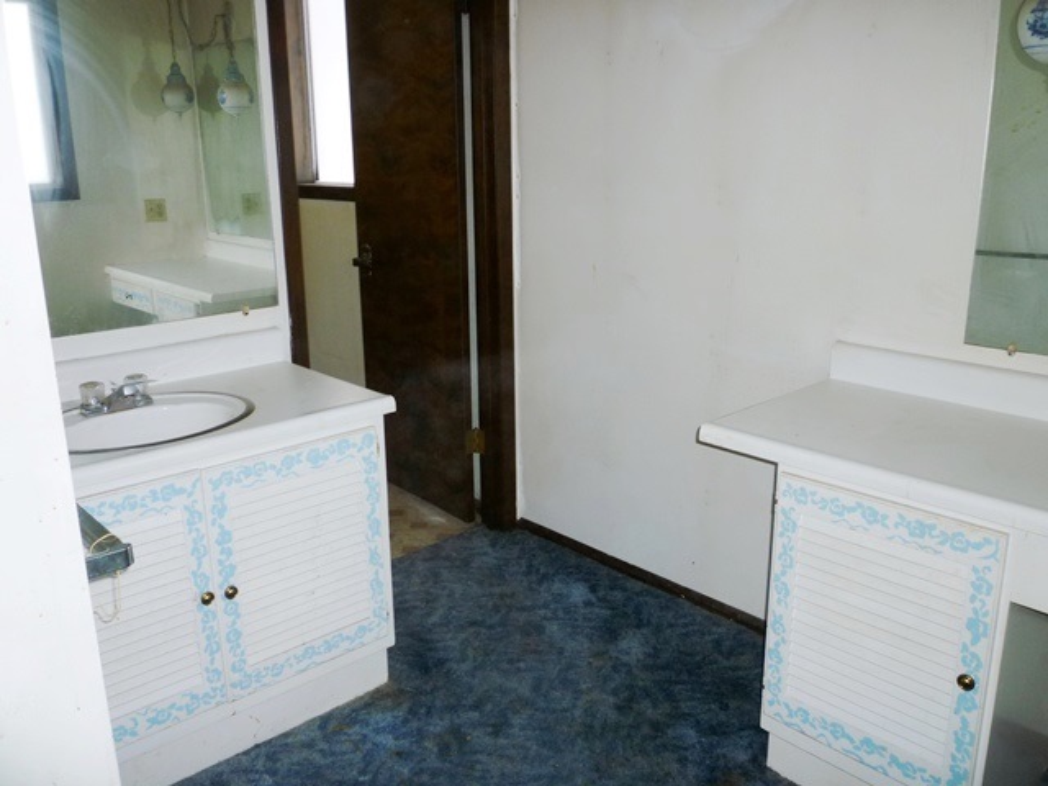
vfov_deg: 48.2
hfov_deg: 61.7
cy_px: 393
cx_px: 524
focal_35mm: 29
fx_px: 878
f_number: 3.3
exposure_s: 1/30
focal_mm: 5.2
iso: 100
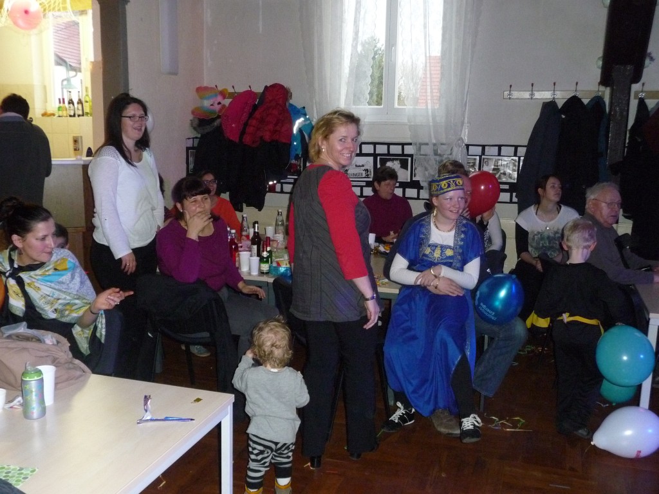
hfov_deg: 54.0
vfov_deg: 41.8
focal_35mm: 34
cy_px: 247
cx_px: 330
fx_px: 647
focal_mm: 5.6
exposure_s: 1/30
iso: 500
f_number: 3.6
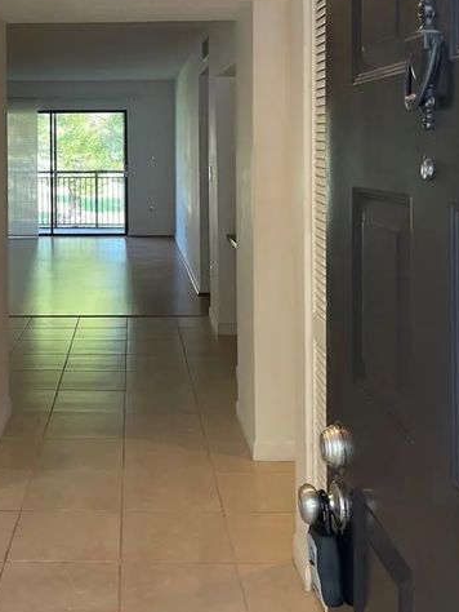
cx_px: 106
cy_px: 159
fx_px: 795
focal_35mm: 45
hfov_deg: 31.5
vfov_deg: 40.9
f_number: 1.6
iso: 125
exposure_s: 1/101
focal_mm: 5.1
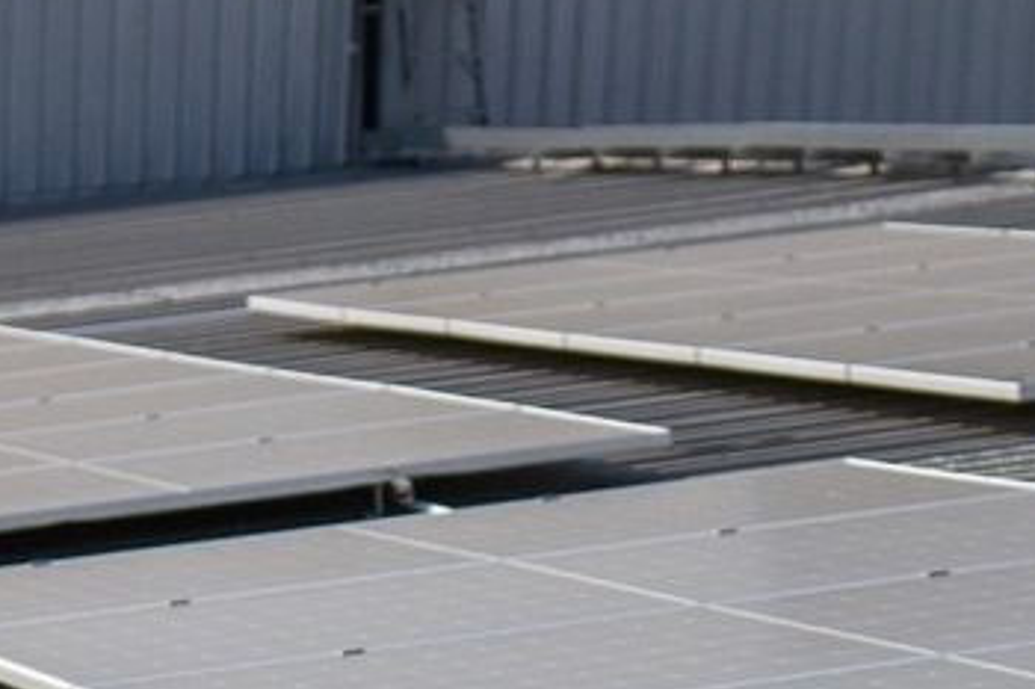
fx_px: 6092
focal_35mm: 212
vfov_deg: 6.2
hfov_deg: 9.7
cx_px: 569
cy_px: 1532
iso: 100
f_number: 4.5
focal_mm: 35
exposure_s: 1/1600
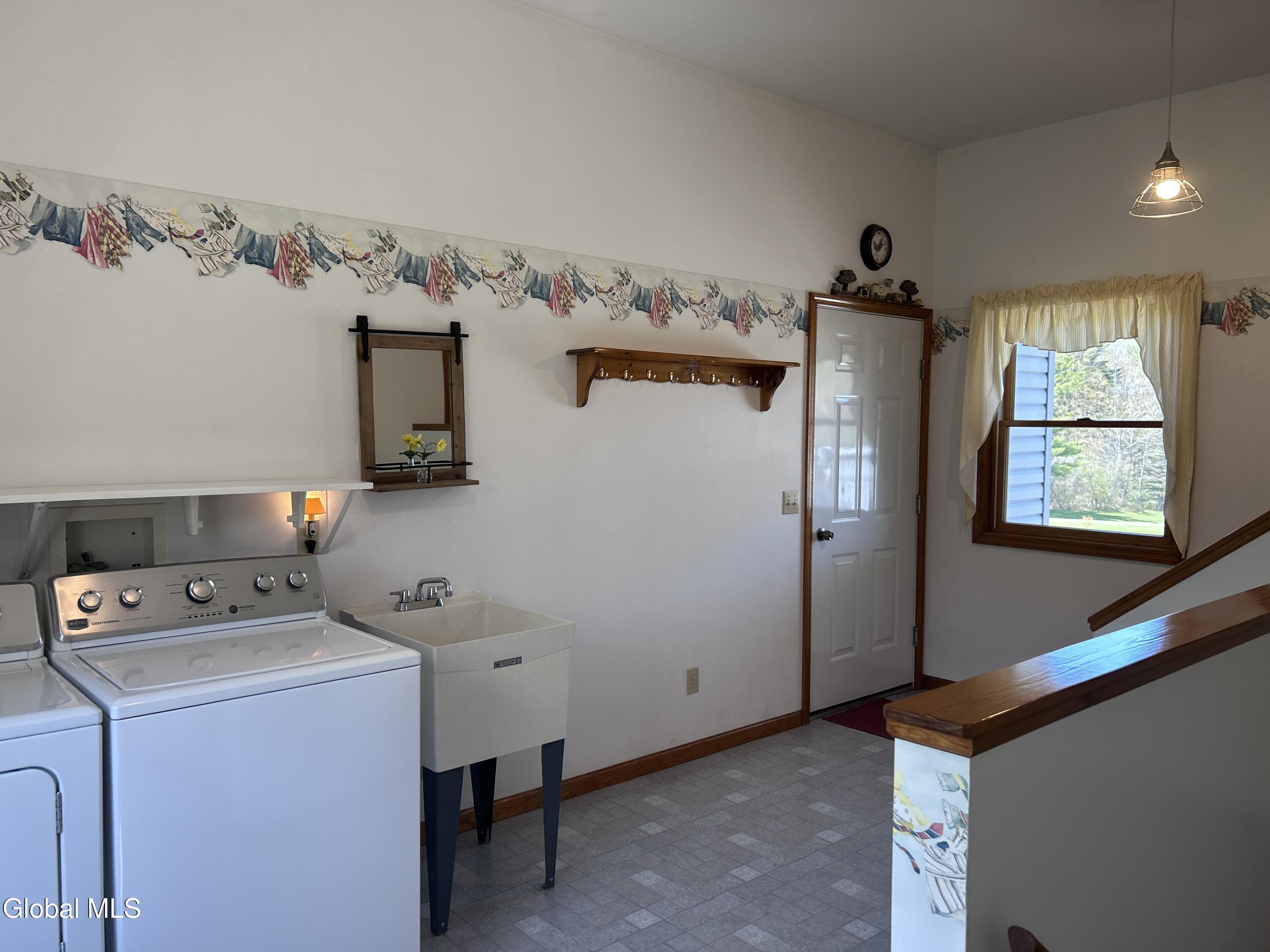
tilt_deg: -4.1
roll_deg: -0.2
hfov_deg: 67.3
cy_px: 476
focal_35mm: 26
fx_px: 954
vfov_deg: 53.1
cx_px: 635
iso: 80
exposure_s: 1/120
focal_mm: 5.7
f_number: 1.5
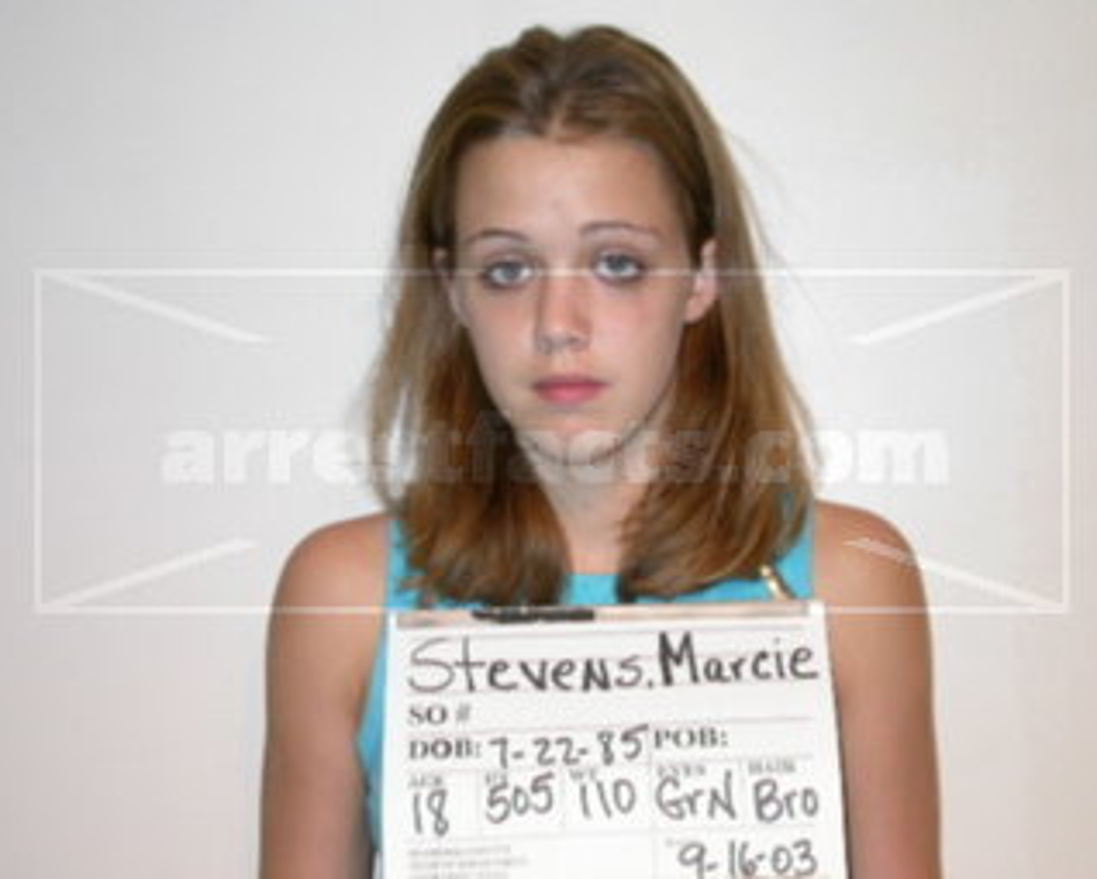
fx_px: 2372
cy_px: 443
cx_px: 554
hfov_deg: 26.0
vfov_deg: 21.0
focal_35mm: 73
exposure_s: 1/60.3
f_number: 3.3
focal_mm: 14.4
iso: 100
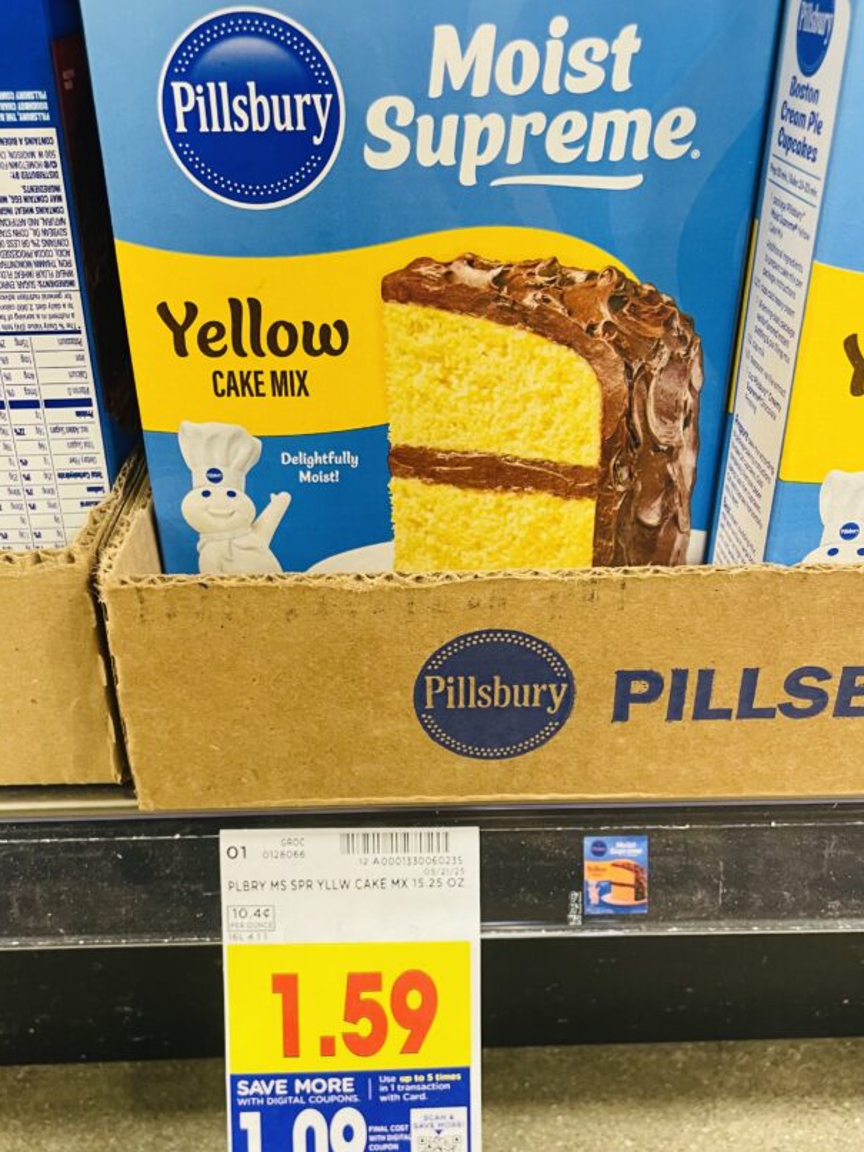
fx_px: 1099
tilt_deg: -28.9
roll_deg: +1.1
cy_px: 594
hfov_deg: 42.9
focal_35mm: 33
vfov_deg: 55.3
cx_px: 407
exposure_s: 1/60
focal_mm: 4.2
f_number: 1.6
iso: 200
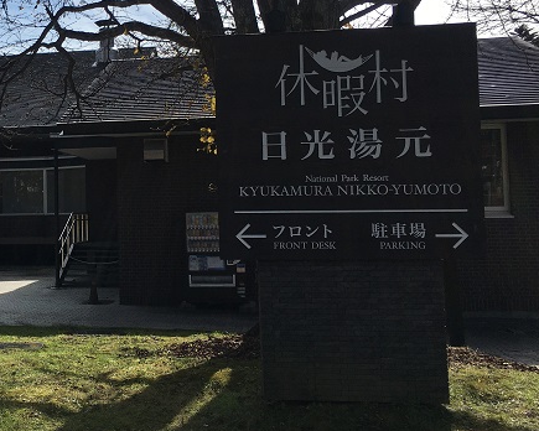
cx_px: 61
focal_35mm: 53
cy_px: 160
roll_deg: +0.5
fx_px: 845
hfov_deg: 33.6
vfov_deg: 28.5
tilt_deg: +3.8
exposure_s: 1/1709
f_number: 2.2
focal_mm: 4.15
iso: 25
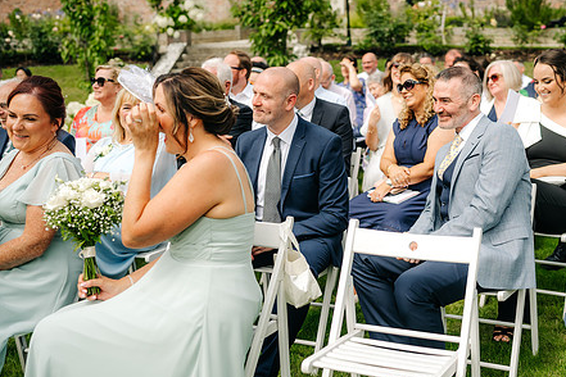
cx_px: 350
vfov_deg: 29.2
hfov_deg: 42.5
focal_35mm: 46
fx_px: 723
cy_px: 151
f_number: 2.2
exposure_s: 1/2500
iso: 100
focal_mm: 35
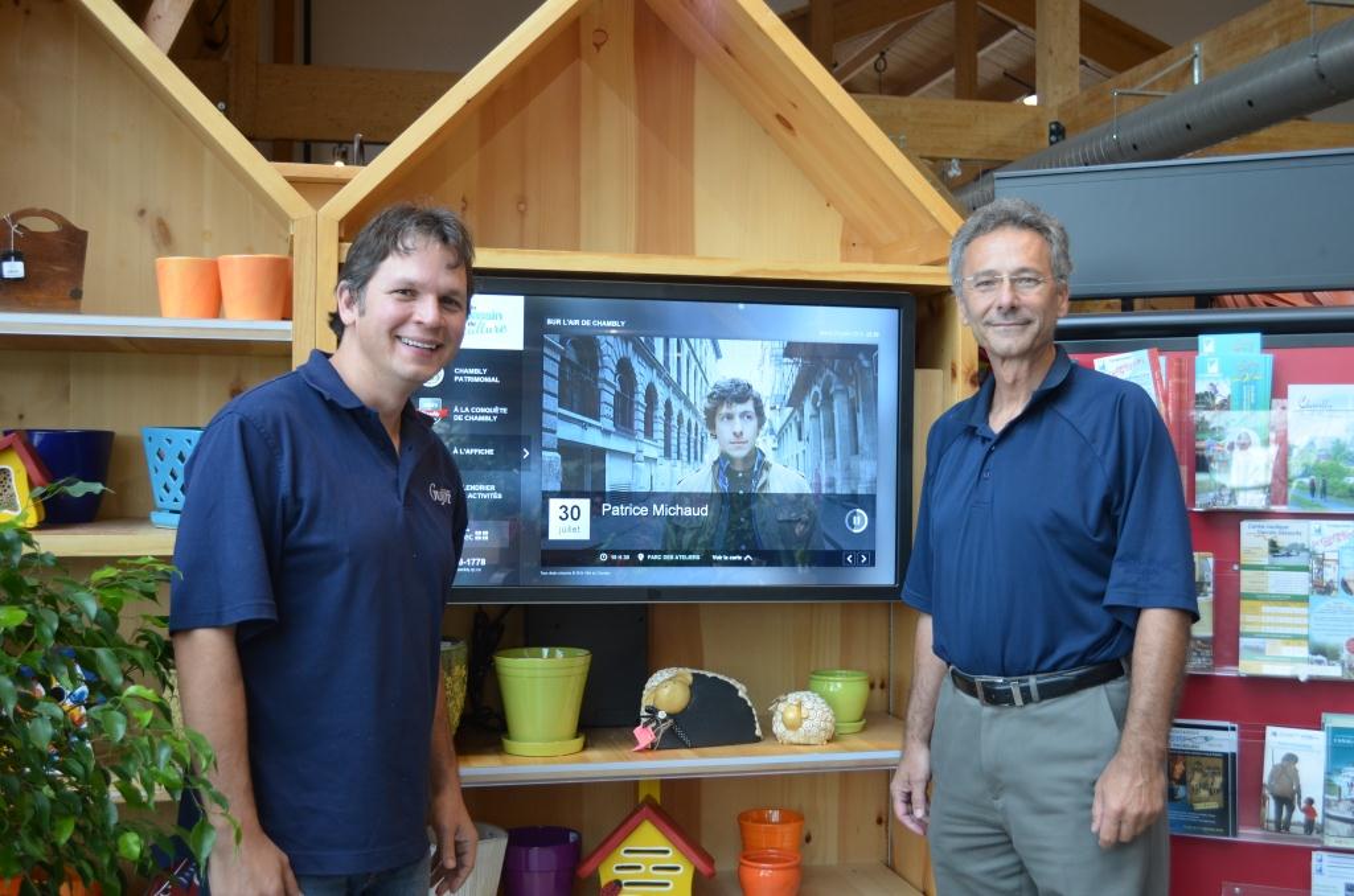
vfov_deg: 34.1
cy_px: 448
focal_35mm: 39
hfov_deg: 49.6
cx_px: 677
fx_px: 1464
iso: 560
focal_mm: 26
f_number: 4.2
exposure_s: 1/60
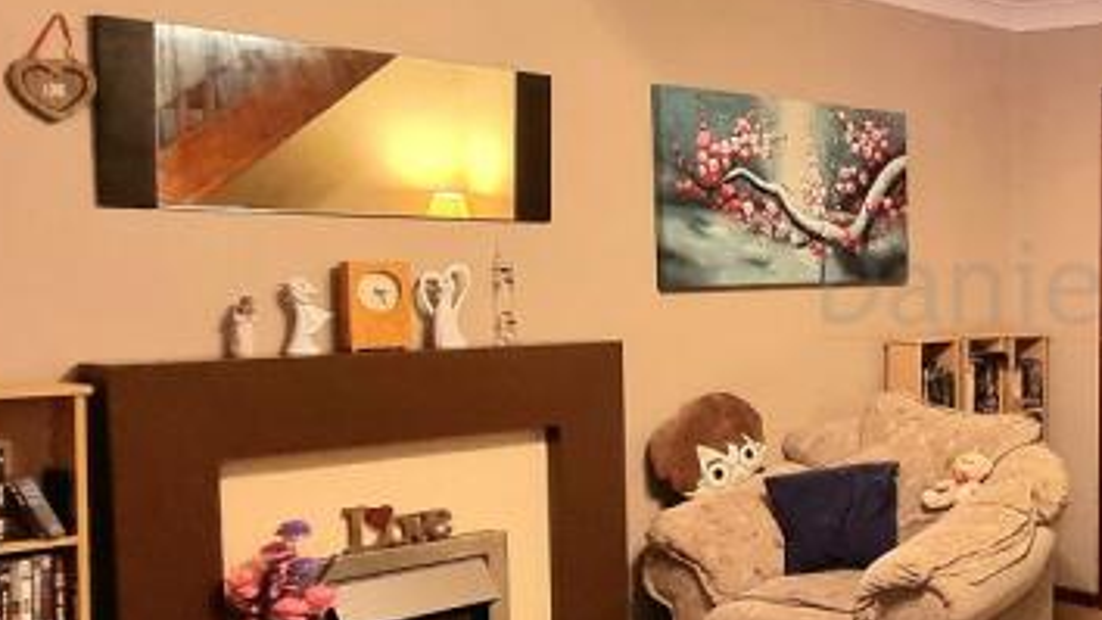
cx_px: 1199
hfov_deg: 40.4
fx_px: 1198
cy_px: 308
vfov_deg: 29.0
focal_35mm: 41
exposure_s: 1/33
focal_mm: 2.2
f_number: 2.2
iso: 500
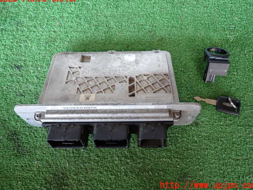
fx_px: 190
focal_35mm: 26
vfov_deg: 53.1
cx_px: 128
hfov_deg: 67.3
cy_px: 92
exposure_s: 1/60
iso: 200
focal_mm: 4.5
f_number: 2
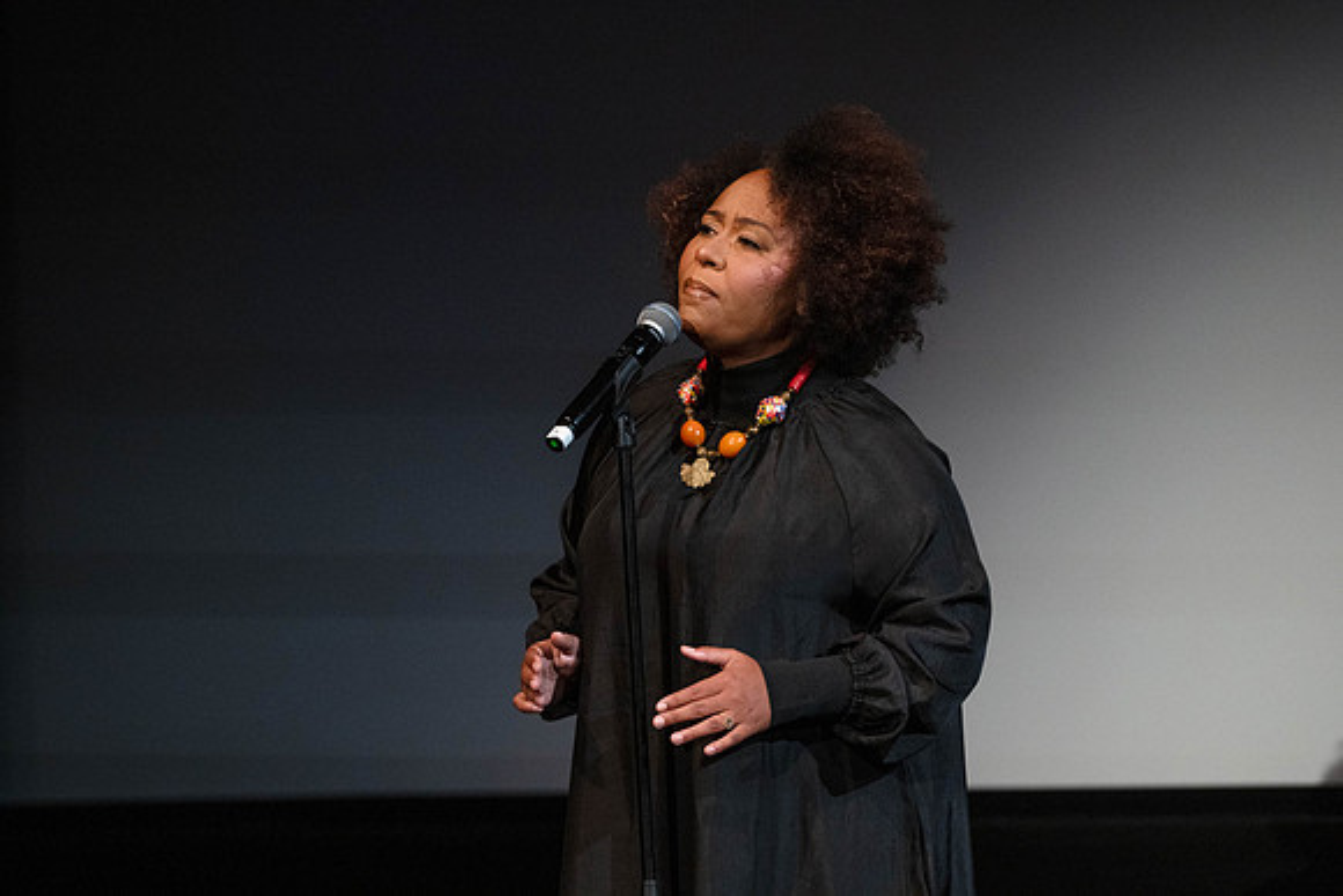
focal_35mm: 150
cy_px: 448
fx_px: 5597
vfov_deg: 9.2
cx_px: 672
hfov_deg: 13.7
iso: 2000
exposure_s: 1/250
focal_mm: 150
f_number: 3.5
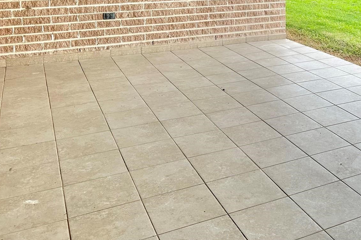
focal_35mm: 45
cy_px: 0
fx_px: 451
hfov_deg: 41.1
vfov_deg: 28.1
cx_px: 306
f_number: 1.78
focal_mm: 6.86
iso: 80
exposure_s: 1/291
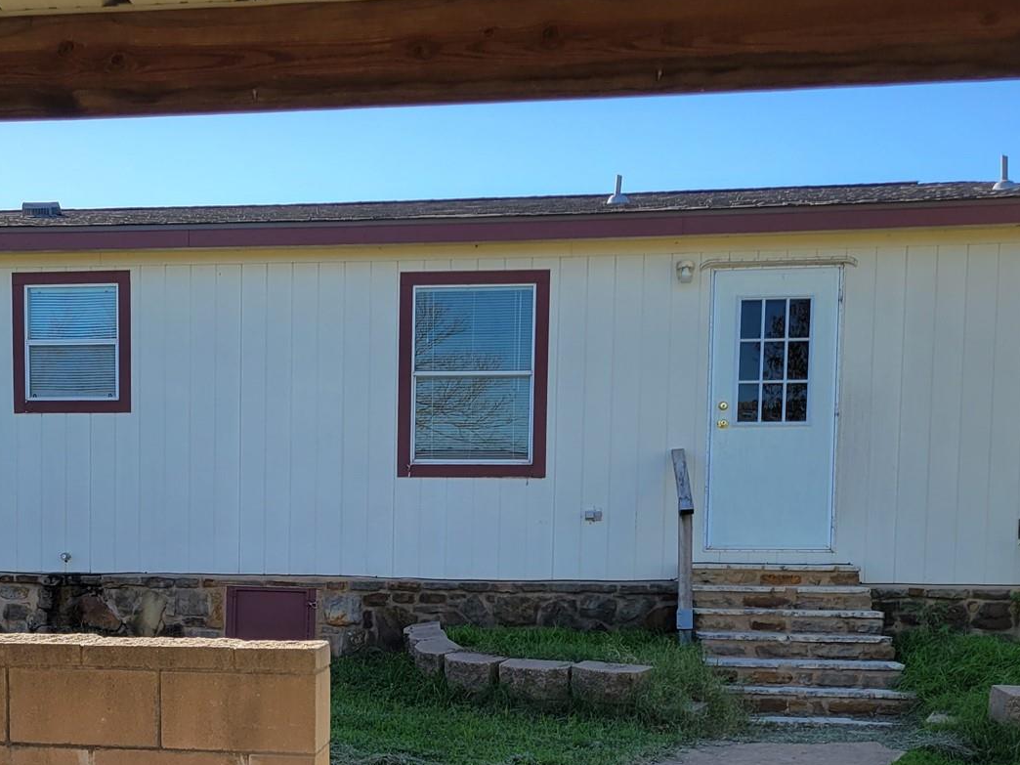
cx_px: 276
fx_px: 1503
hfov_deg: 36.7
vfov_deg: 28.0
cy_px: 605
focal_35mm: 51
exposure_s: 1/1070
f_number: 1.8
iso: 40
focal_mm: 5.4
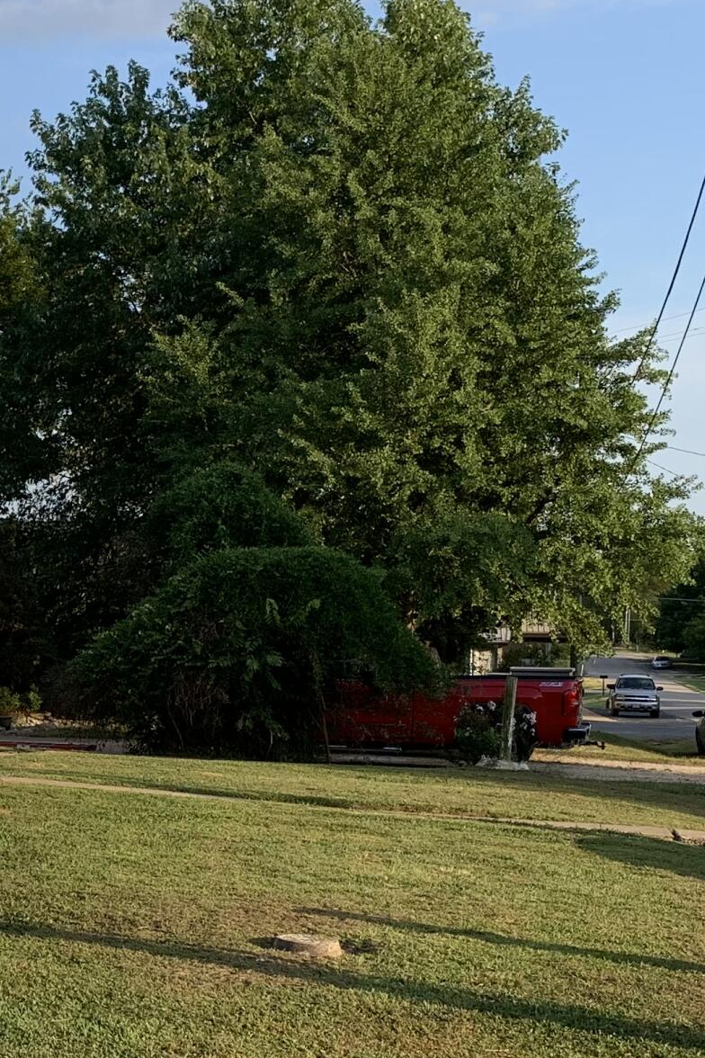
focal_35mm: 69
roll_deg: +0.1
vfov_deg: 29.0
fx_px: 2027
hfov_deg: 18.8
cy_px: 721
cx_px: -119
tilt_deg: -2.8
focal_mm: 4.25
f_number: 1.8
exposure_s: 1/945
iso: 25
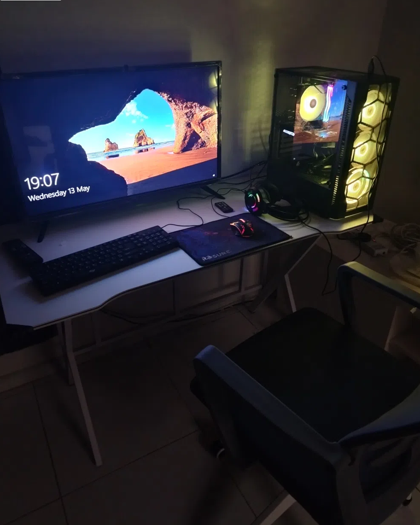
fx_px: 404
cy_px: 251
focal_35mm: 26
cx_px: 208
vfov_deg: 66.0
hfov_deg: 54.9
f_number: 1.75
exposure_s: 1/20
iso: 4347
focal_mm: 5.25
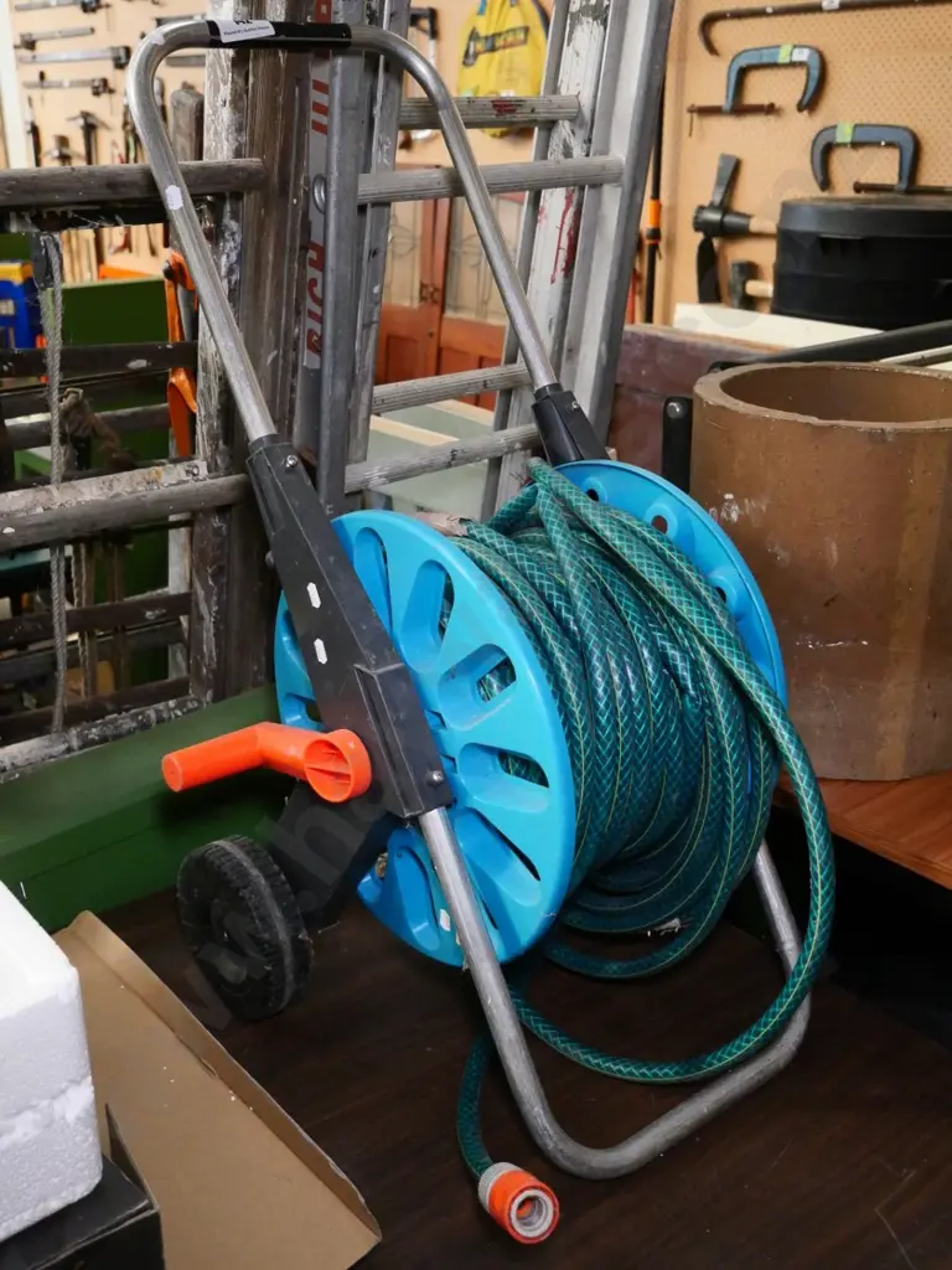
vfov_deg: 51.4
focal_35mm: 36
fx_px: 1320
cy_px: 635
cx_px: 476
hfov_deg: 39.7
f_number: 3.9
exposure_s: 1/200
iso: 3200
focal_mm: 18
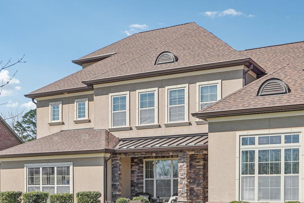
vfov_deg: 26.8
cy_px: 134
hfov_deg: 39.4
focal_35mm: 50
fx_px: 422
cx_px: 185
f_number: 8
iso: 100
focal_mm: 20
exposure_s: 1/200
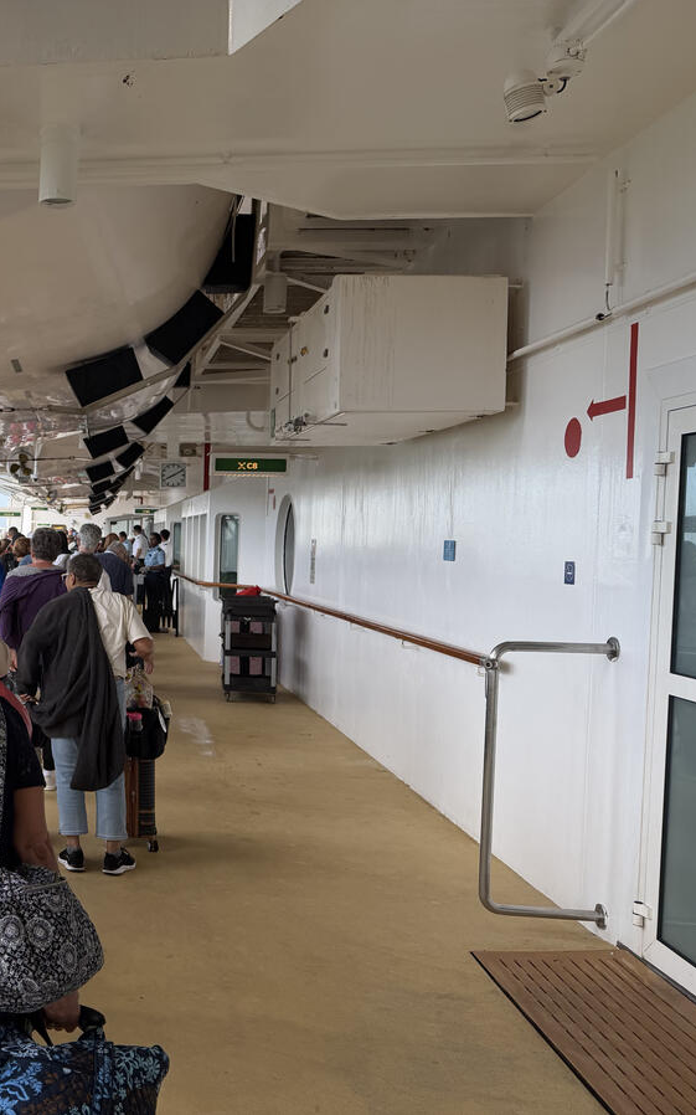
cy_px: 558
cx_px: -42
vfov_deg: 56.7
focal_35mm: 34
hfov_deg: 33.2
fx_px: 1032
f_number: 1.78
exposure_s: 1/931
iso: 100
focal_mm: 6.76
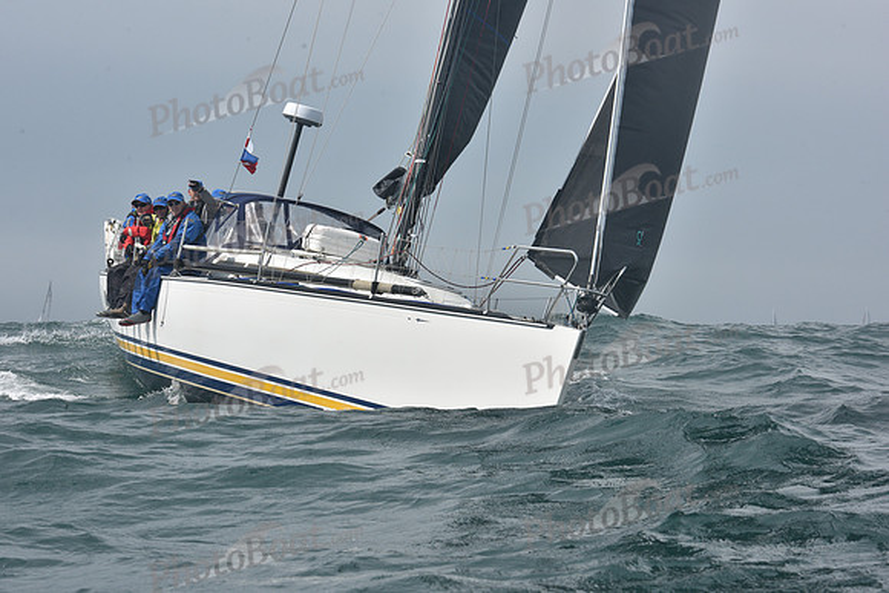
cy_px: 296
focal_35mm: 102
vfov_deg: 13.4
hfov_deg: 20.0
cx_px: 444
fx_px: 2519
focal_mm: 102
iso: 320
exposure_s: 1/800
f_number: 14
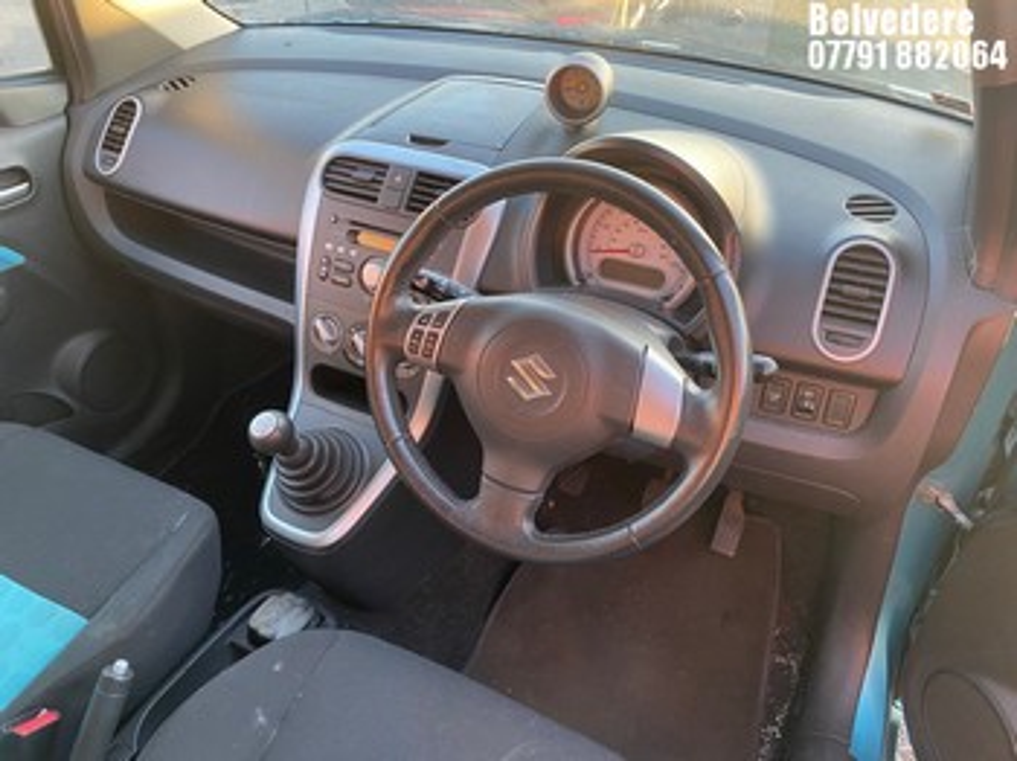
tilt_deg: -38.5
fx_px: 763
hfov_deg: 67.3
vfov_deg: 53.0
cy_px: 380
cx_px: 508
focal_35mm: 26
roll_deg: +2.9
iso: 125
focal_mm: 4.25
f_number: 1.8
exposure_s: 1/70
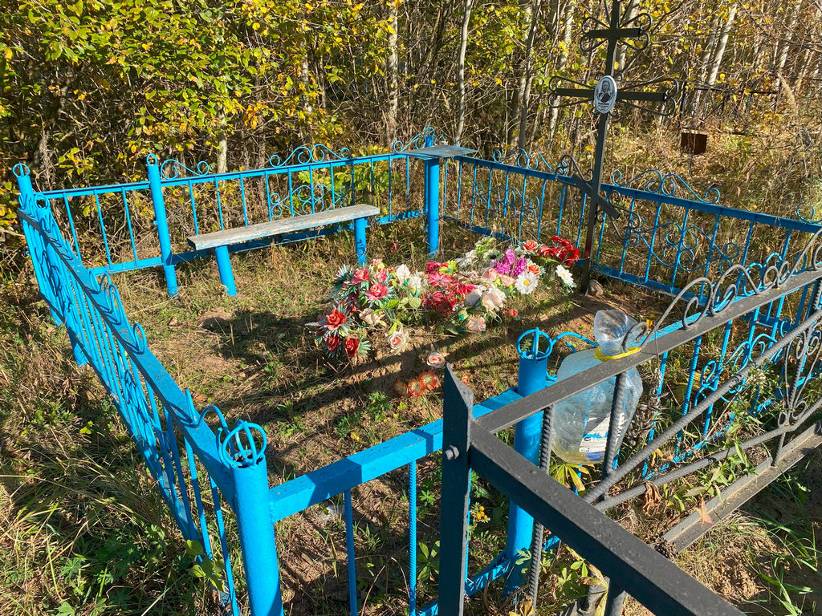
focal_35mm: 26
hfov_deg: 67.3
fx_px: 617
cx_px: 411
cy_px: 308
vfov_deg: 53.1
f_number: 1.8
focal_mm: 4.25
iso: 32
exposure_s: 1/1114
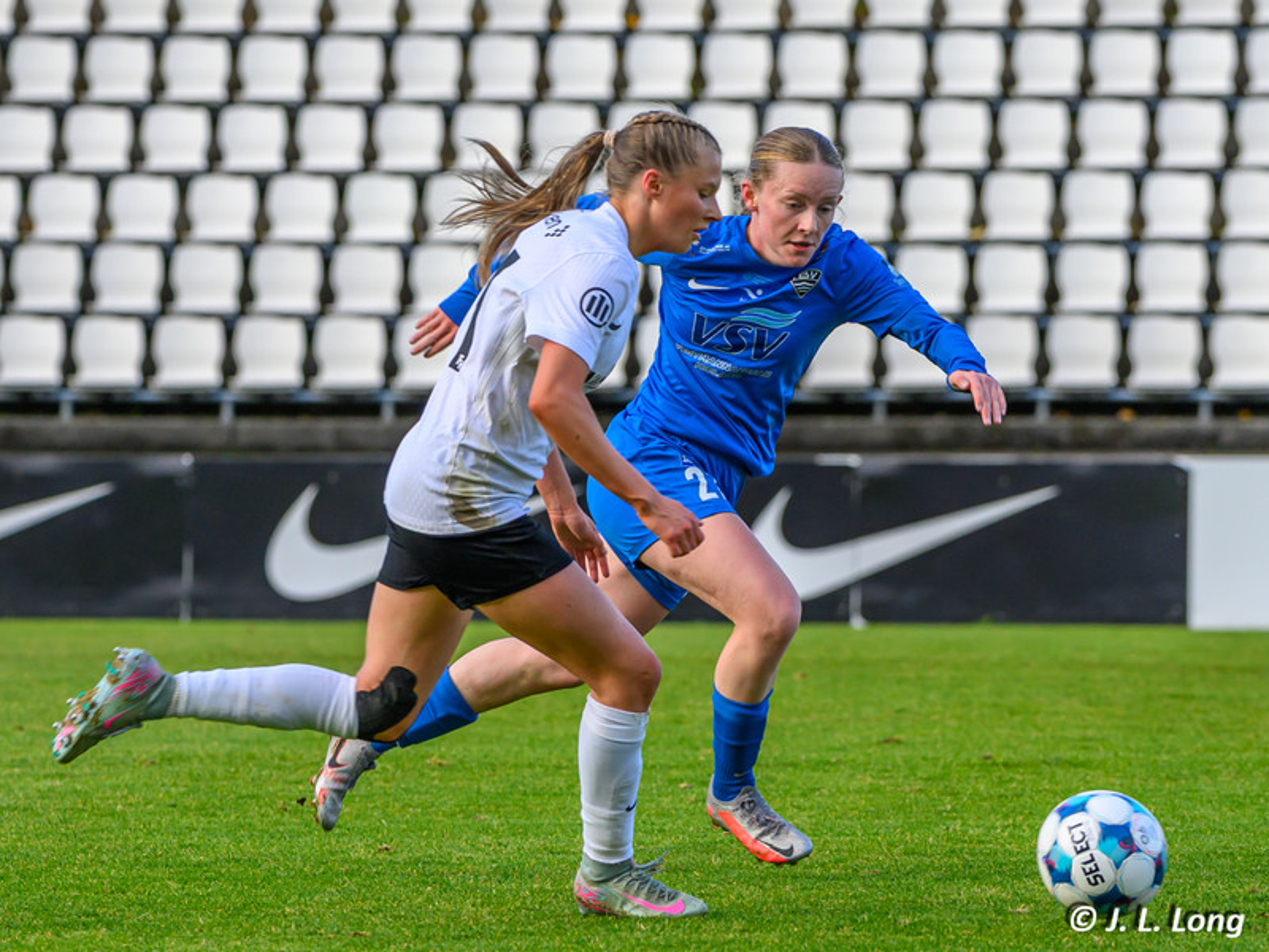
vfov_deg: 4.2
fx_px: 12848
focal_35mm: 350
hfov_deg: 5.7
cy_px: 394
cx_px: 732
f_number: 6.3
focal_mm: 220
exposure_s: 1/1000
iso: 400
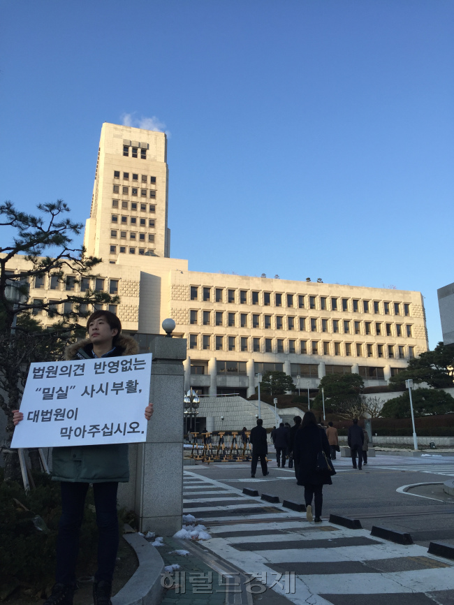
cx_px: 227
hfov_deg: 48.2
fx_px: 507
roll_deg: +0.5
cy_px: 302
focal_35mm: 29
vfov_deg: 61.6
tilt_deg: +15.8
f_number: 2.2
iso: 32
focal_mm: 4.15
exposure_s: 1/760
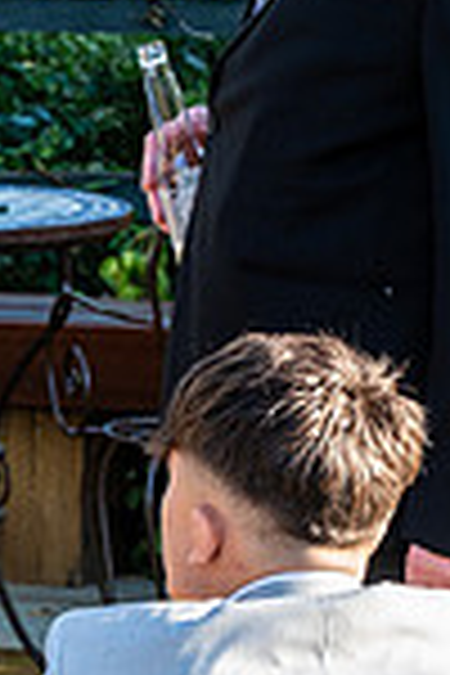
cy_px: 45
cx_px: -464
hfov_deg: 4.2
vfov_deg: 6.3
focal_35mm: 324
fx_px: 6075
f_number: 8
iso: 640
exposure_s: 1/250
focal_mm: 84
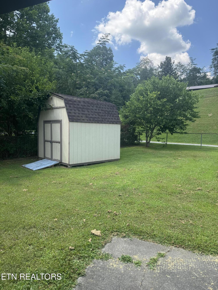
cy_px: 145
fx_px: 202
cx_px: 109
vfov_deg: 71.6
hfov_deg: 56.8
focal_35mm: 24
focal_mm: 6.76
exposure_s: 1/925
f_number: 1.78
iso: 80
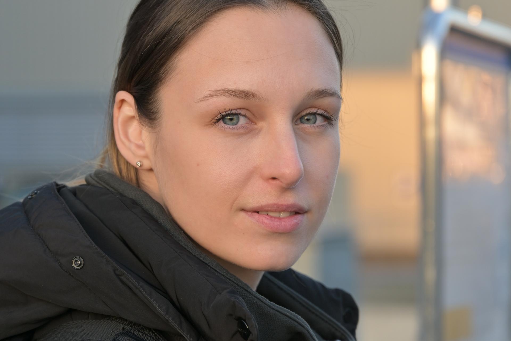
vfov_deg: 11.9
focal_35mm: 115
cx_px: 256
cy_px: 170
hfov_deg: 17.8
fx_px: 1632
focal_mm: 115
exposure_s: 1/160
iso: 360
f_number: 6.3
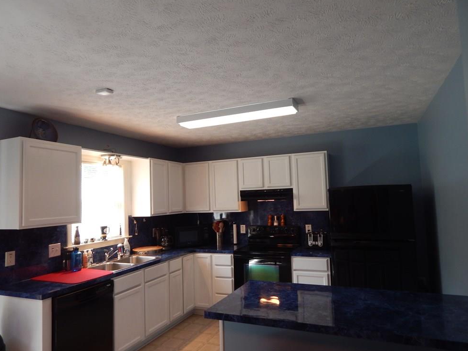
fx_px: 325
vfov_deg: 56.8
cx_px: 234
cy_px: 178
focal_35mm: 24
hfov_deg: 71.6
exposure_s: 1/30
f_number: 3
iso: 140
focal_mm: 4
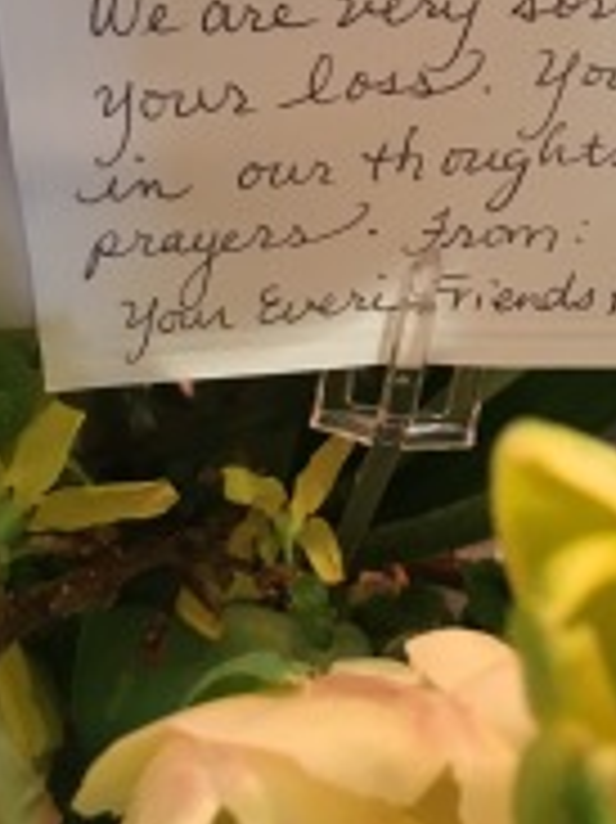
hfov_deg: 24.7
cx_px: 522
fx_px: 1378
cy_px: 140
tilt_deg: -58.5
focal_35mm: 58
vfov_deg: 32.2
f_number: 2.2
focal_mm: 4.15
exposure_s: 1/15
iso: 320
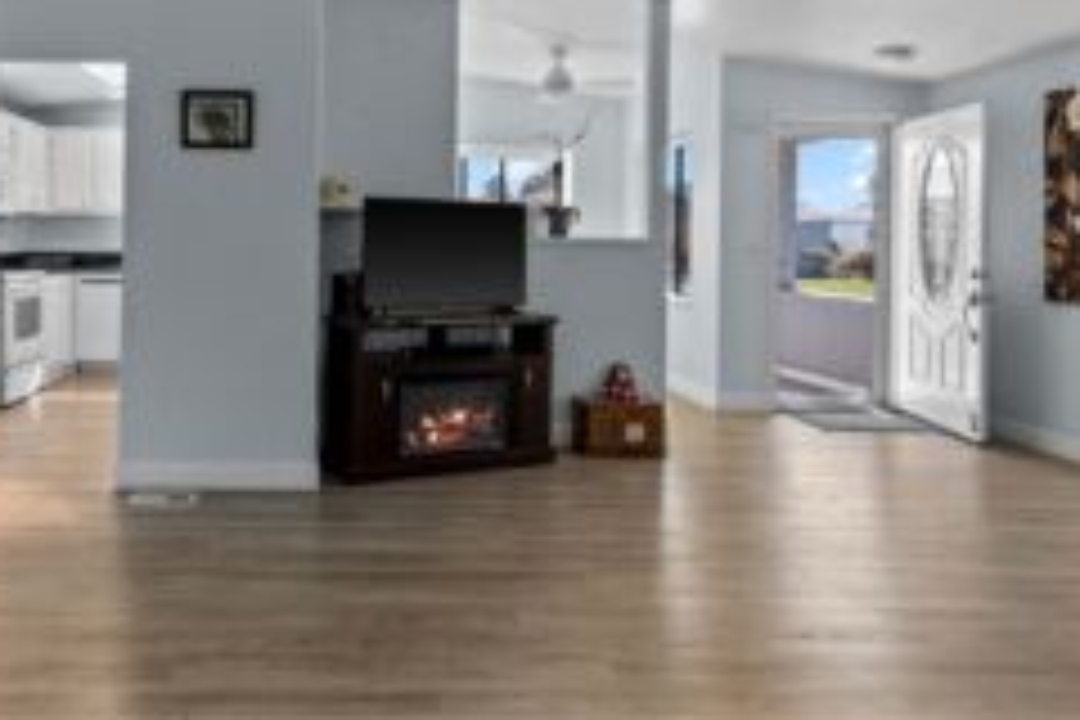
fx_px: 750
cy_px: 232
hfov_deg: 68.8
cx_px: 333
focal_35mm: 25
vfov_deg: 50.2
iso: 200
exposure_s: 1/10
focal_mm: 15
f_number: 8
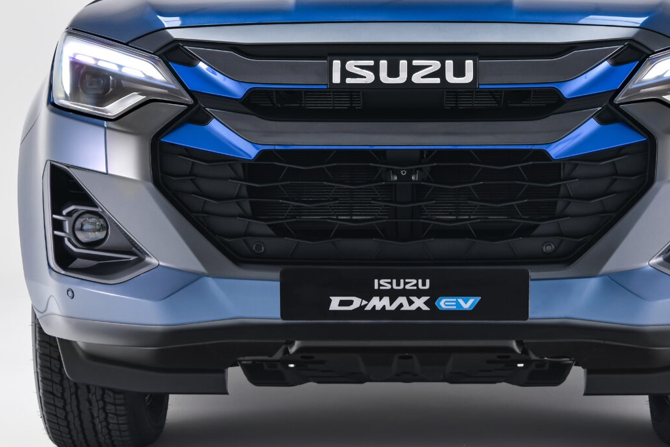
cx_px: 406
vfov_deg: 15.2
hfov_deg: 22.6
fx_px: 1675
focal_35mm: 90
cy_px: 143
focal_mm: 48
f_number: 8
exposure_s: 1/3
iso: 200
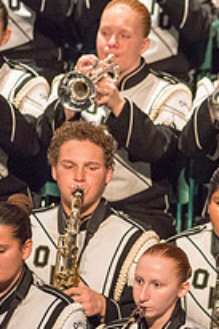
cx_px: 457
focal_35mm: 846
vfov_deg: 2.4
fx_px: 7732
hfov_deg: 1.6
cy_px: 252
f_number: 2.8
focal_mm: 300
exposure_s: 1/500
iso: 4000
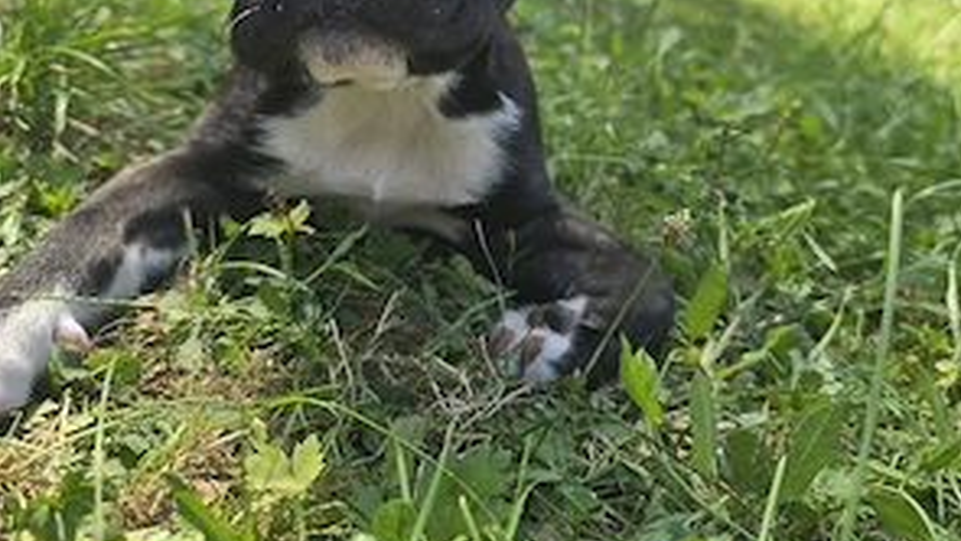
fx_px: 866
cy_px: 91
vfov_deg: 33.4
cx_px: 485
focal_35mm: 34
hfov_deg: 58.0
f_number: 1.7
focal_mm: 6.3
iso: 12
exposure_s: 1/185
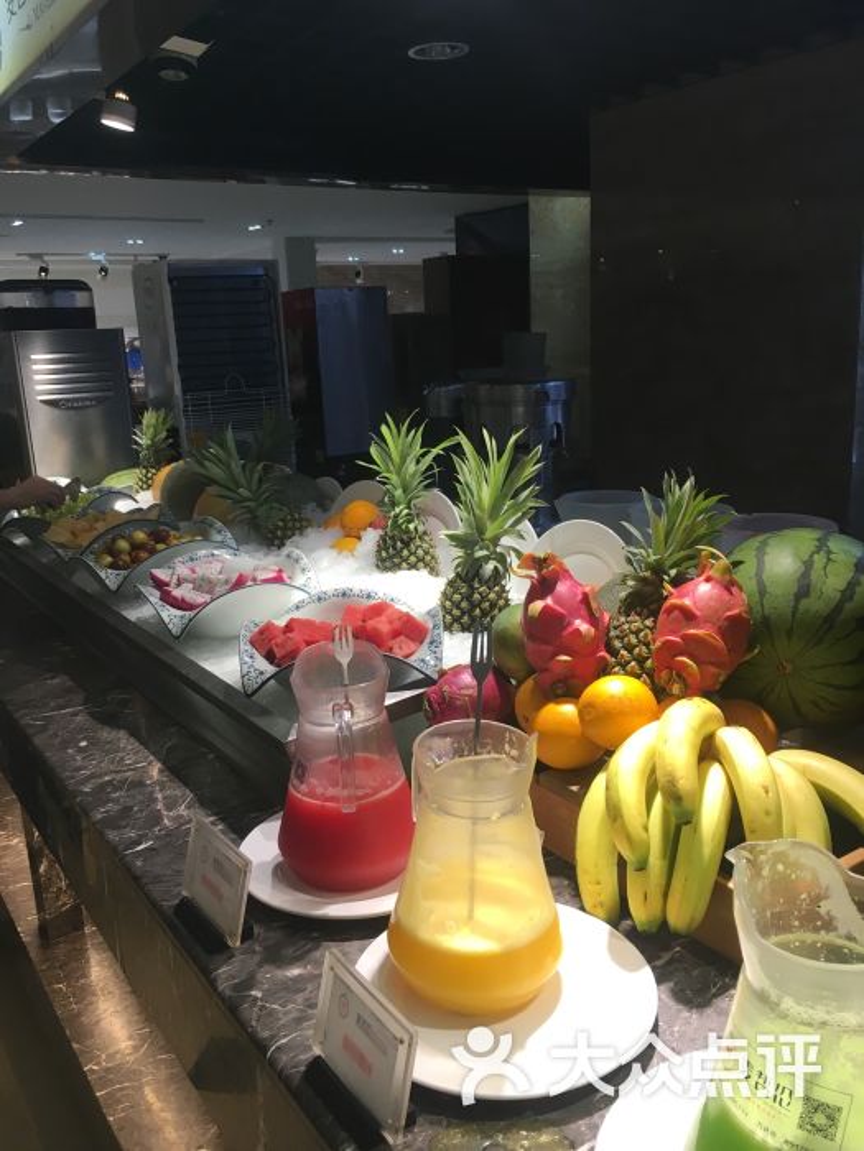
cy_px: 576
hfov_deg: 48.2
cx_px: 432
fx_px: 965
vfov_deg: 61.7
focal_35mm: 29
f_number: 2.2
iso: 25
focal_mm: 4.15
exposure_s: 1/33
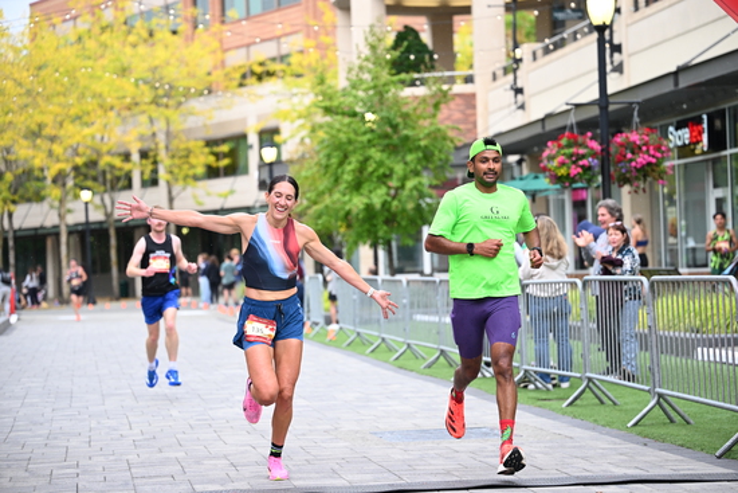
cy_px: 246
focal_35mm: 93
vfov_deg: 14.7
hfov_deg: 21.9
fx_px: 1907
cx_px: 369
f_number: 2.8
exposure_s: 1/1250
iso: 1250
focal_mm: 93
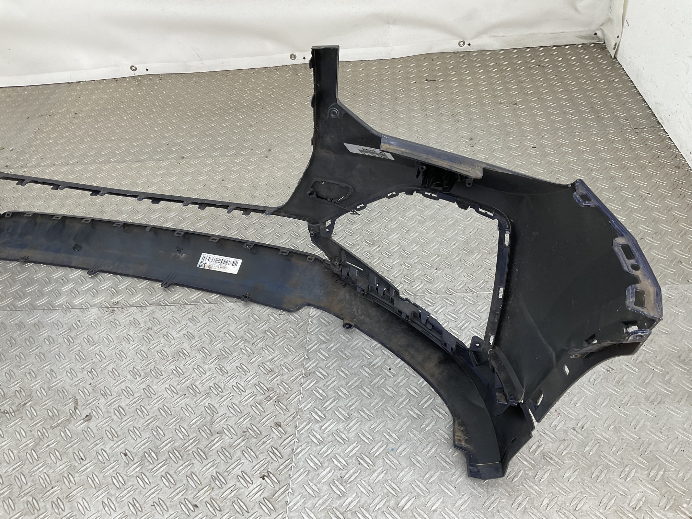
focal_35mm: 29
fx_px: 580
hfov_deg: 61.7
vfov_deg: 48.2
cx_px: 346
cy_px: 260
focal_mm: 3
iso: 20
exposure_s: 1/100
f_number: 1.8
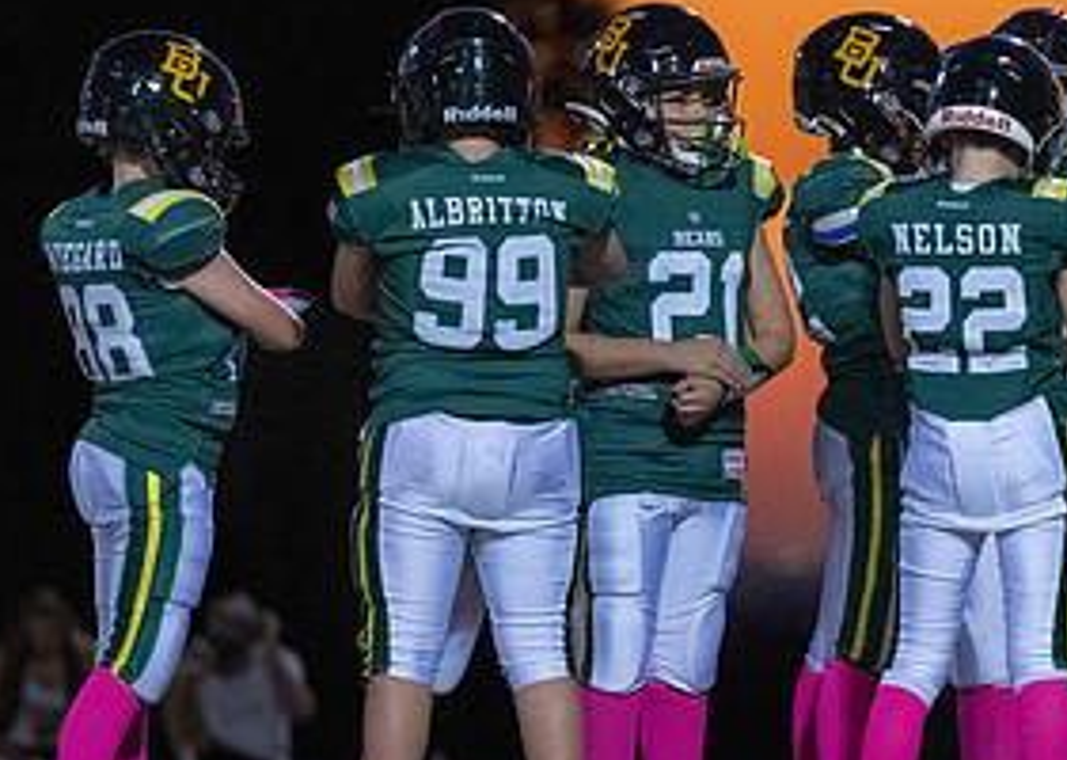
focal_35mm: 511
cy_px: 359
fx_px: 15467
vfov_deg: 2.8
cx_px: 938
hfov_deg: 3.9
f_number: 2.8
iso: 6400
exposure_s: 1/1000
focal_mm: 200
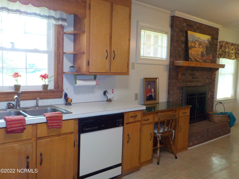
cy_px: 90
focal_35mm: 30
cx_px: 120
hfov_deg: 60.0
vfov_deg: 46.8
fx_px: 207
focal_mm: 4.1
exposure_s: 1/30
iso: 250
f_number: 3.3
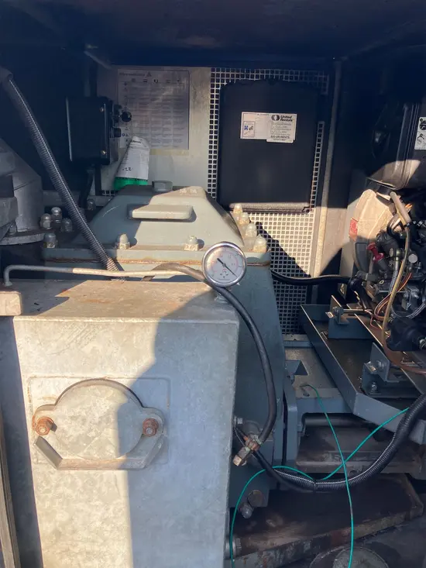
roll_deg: -2.9
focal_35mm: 28
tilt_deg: -15.1
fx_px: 459
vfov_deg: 63.4
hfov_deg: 49.8
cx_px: 213
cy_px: 284
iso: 32
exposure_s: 1/307
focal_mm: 3.99
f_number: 1.8
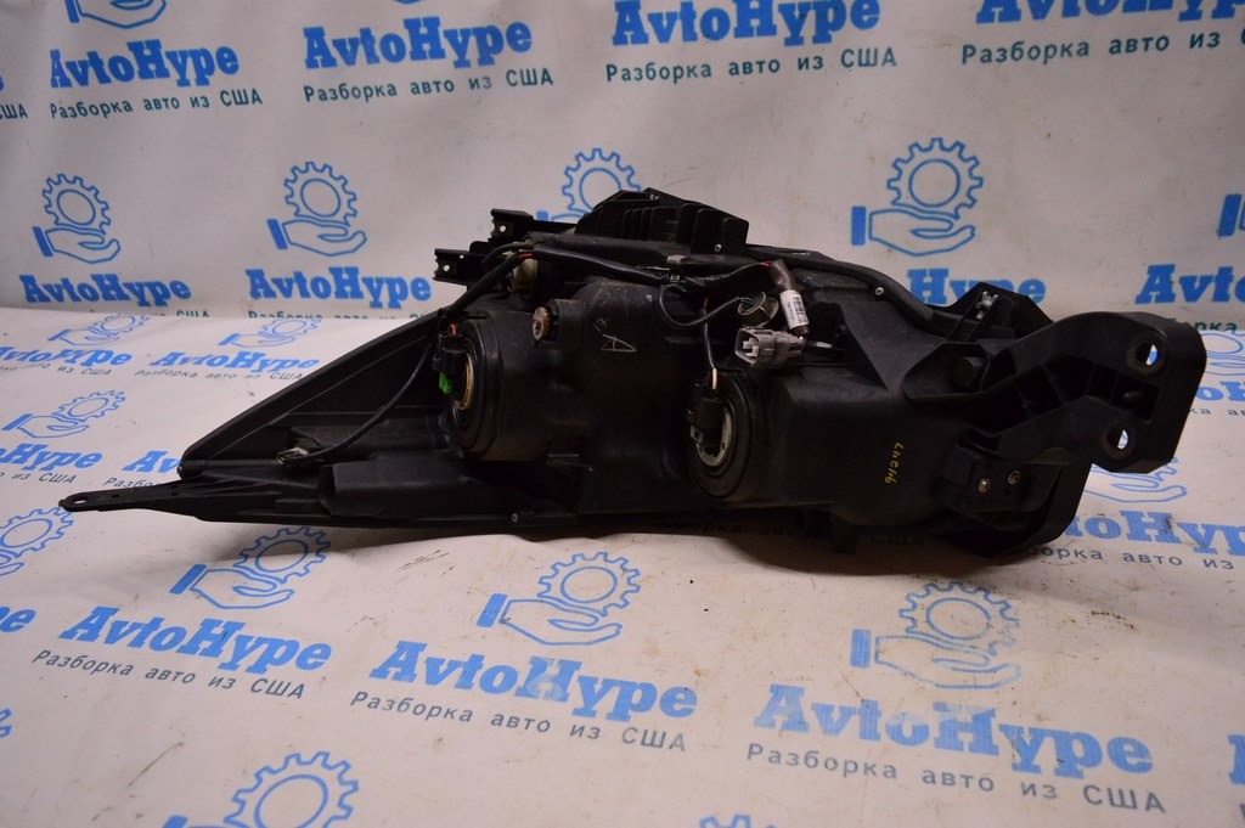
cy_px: 414
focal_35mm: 27
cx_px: 622
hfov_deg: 67.4
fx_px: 933
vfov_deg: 47.9
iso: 1600
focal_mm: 18
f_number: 4
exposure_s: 1/400
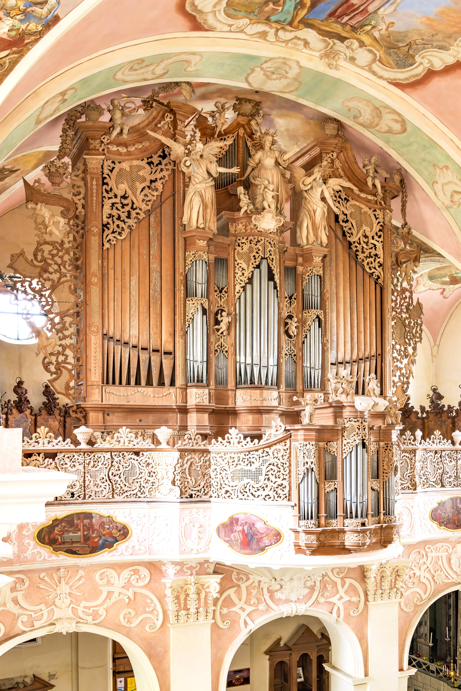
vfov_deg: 60.3
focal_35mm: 31
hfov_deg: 42.3
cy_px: 346
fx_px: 595
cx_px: 230
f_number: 9
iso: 1000
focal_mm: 31
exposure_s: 1/15
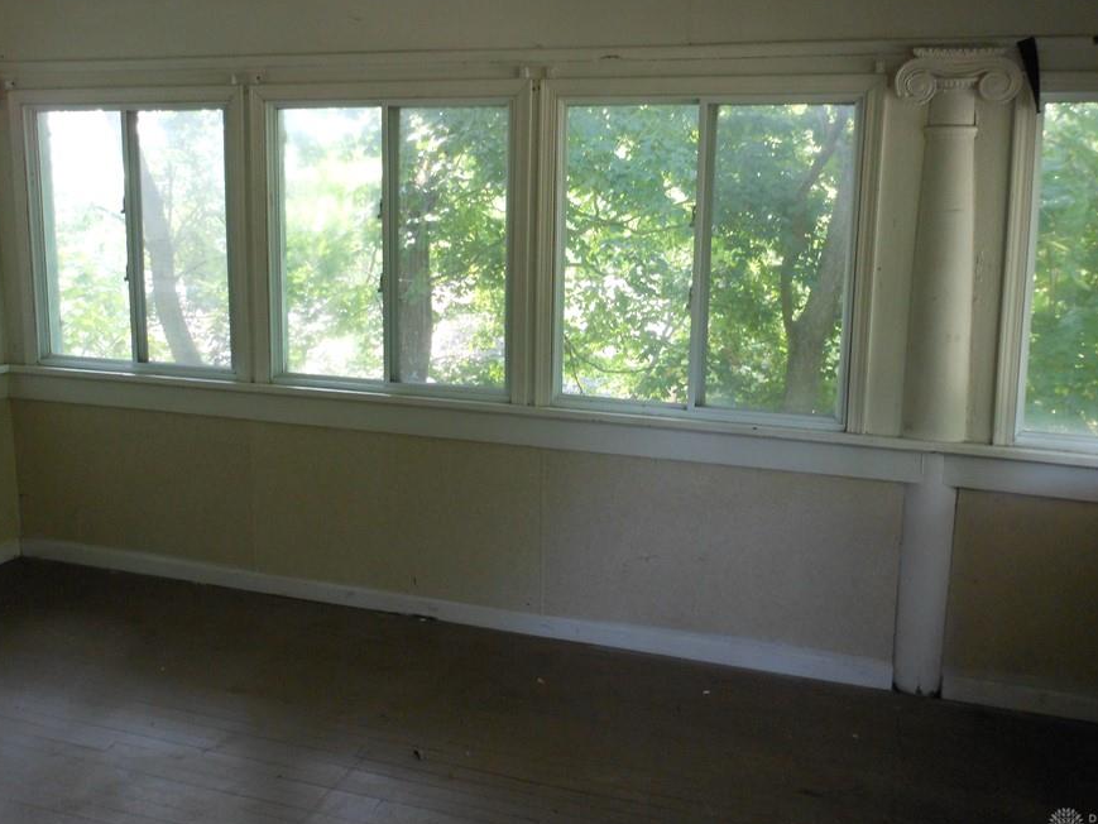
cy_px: 353
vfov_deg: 42.8
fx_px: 1047
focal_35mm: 33
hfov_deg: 55.3
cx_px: 529
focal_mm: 5
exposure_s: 1/30
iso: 250
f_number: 3.7
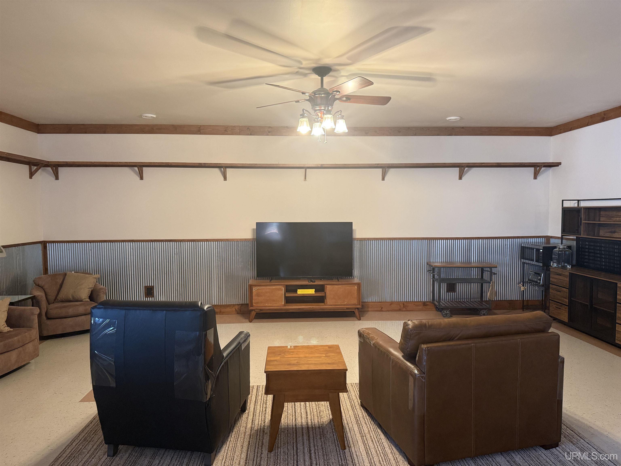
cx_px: 310
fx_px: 431
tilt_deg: -2.6
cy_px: 233
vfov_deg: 56.8
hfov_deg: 71.6
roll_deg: +0.4
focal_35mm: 24
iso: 320
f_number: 1.78
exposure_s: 1/60
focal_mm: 6.76
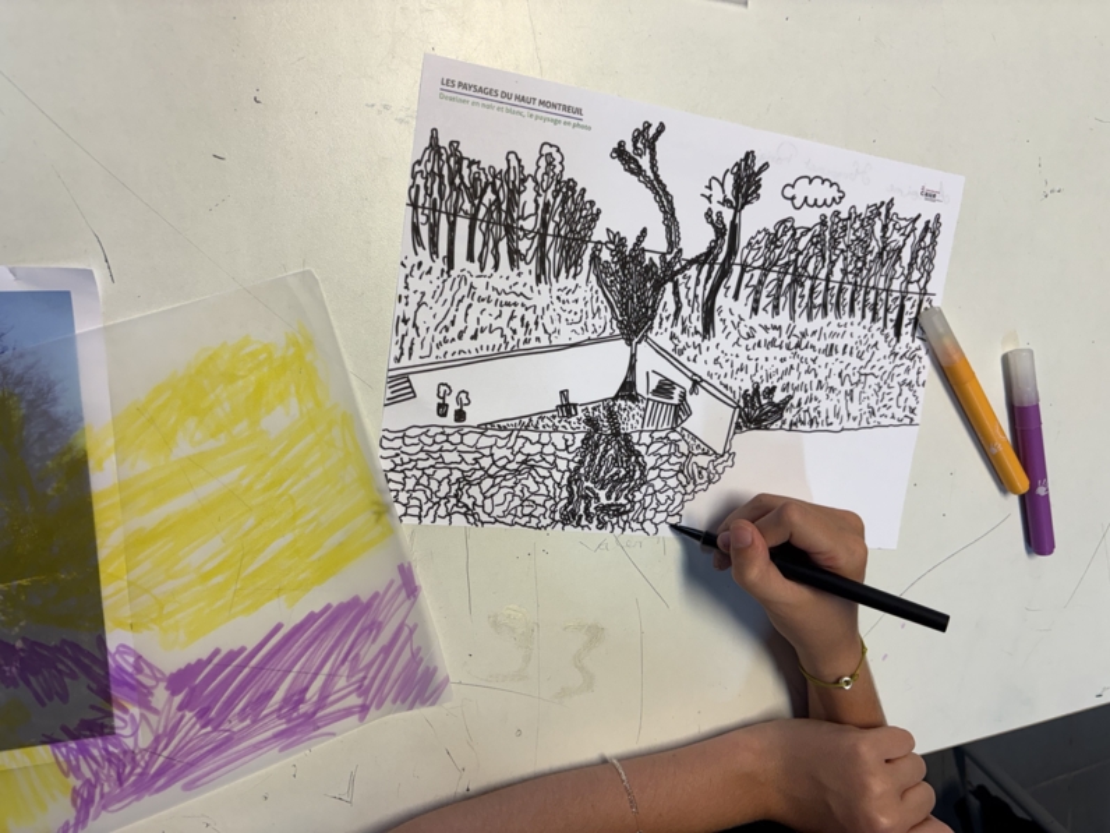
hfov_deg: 67.3
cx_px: 555
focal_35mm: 26
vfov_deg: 53.1
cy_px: 416
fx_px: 834
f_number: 1.6
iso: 64
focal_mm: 5.96
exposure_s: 1/100
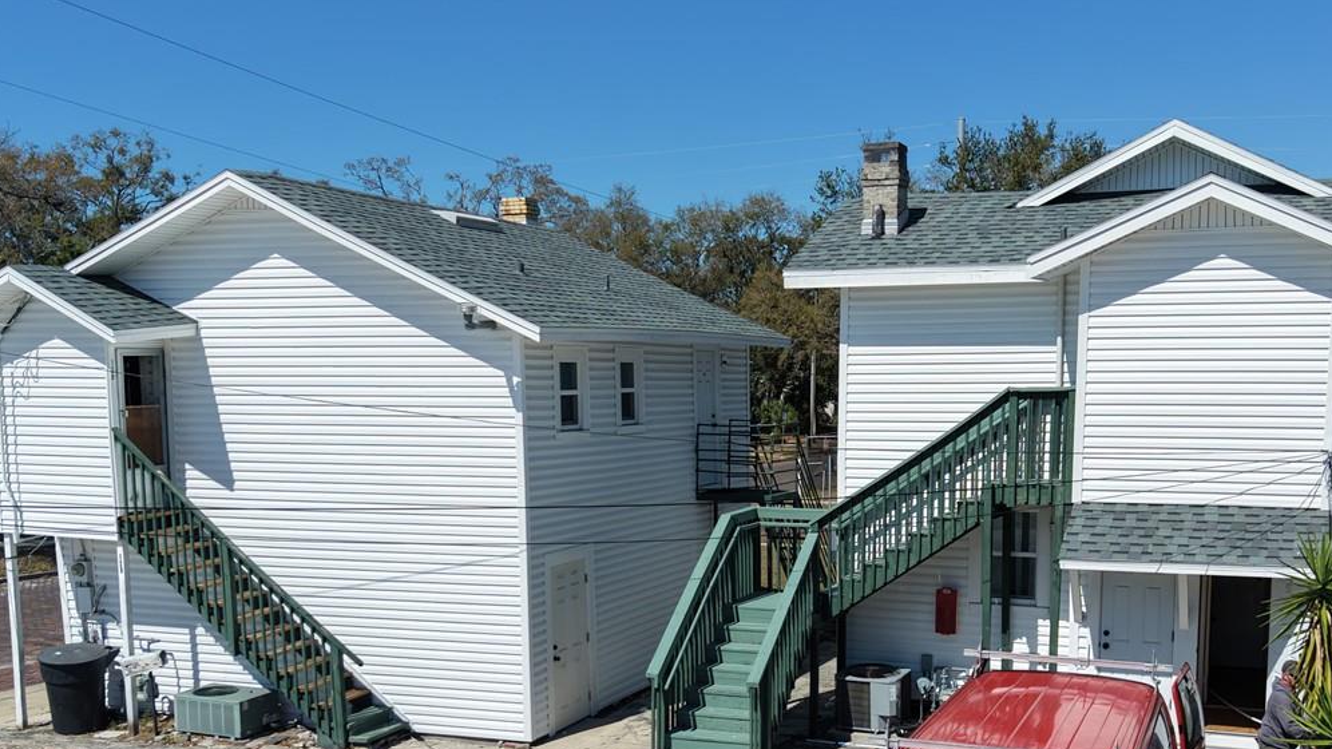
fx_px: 1483
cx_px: 782
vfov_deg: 27.9
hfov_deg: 48.1
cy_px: 564
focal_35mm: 42
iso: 200
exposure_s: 1/8000
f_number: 1.8
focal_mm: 8.67
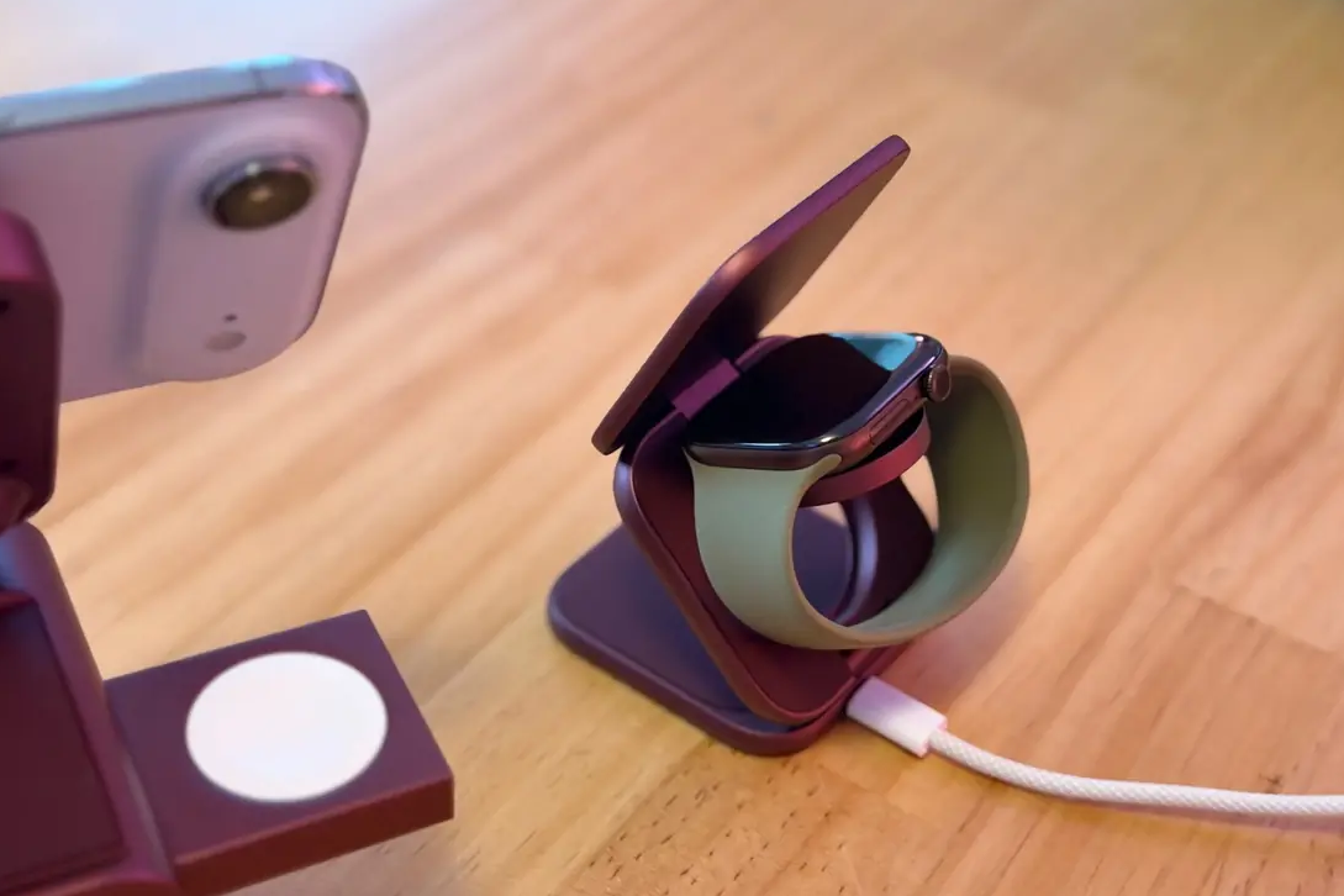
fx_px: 2053
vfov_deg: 24.6
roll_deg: -6.4
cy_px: 484
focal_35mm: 55
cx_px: 641
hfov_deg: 36.2
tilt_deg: -41.5
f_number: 1.78
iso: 640
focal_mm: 6.76
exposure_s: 1/30
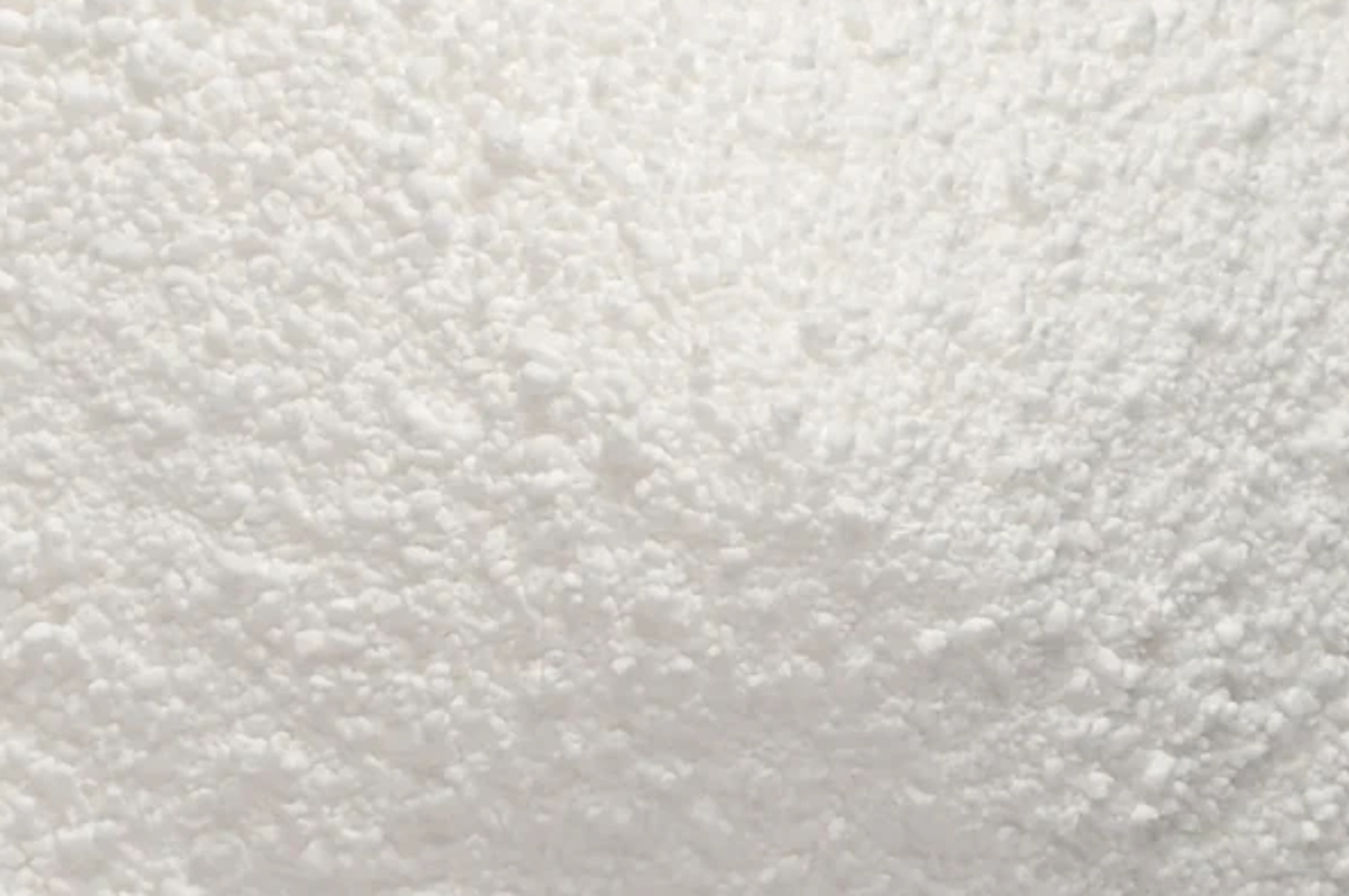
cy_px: 445
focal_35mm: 389
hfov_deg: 5.3
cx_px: 1055
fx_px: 14557
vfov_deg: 3.5
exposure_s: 1/125
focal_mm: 60
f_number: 10
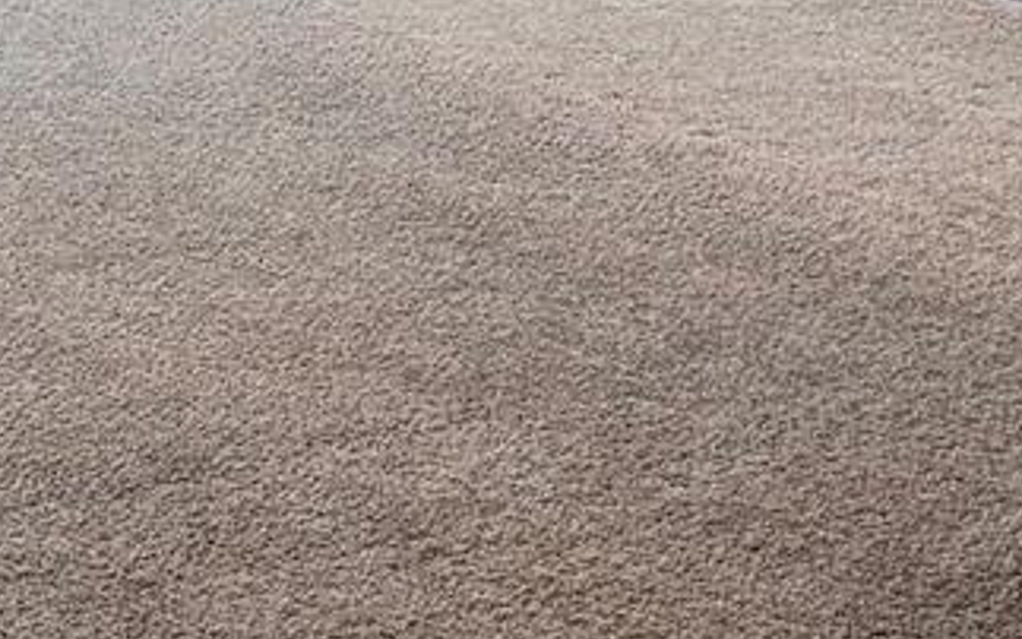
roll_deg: +0.6
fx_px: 3371
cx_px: -402
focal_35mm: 121
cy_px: -617
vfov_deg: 10.1
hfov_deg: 16.1
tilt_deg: -1.9
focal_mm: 6.76
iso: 160
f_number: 1.78
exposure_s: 1/120
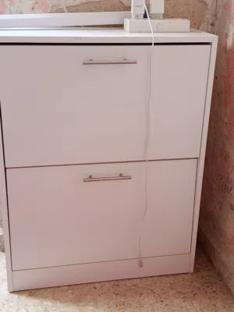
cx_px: 117
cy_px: 156
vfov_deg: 39.7
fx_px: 433
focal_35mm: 48
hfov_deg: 30.3
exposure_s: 1/33.3
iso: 1225
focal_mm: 5.24
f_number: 1.7
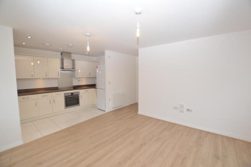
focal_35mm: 15
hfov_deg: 100.4
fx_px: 104
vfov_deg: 77.2
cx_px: 126
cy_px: 84
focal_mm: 10
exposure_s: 1/80
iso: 400
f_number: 4.5
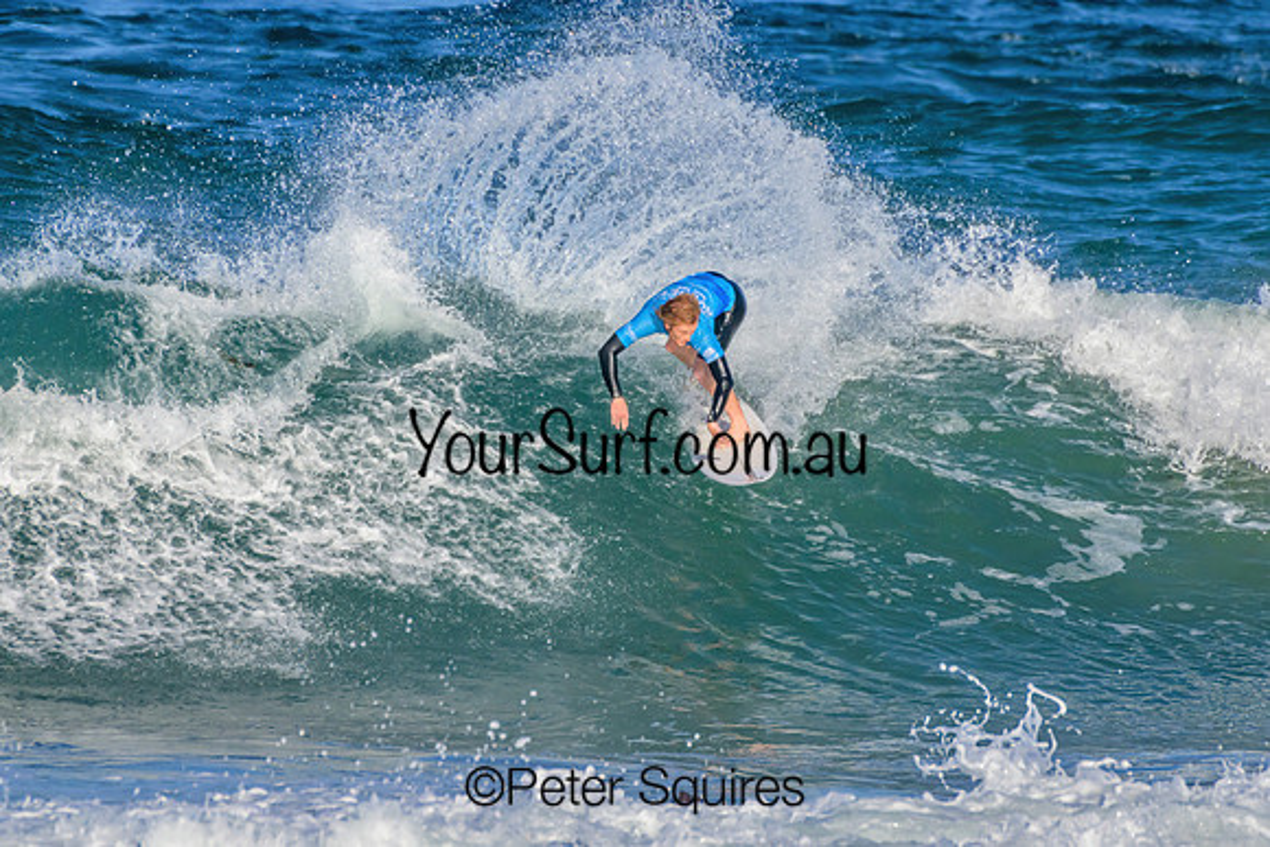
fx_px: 36973
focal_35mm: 1048
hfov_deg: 2.0
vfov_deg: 1.3
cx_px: 665
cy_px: 444
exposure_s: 1/3200
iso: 2000
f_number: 11
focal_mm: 1000
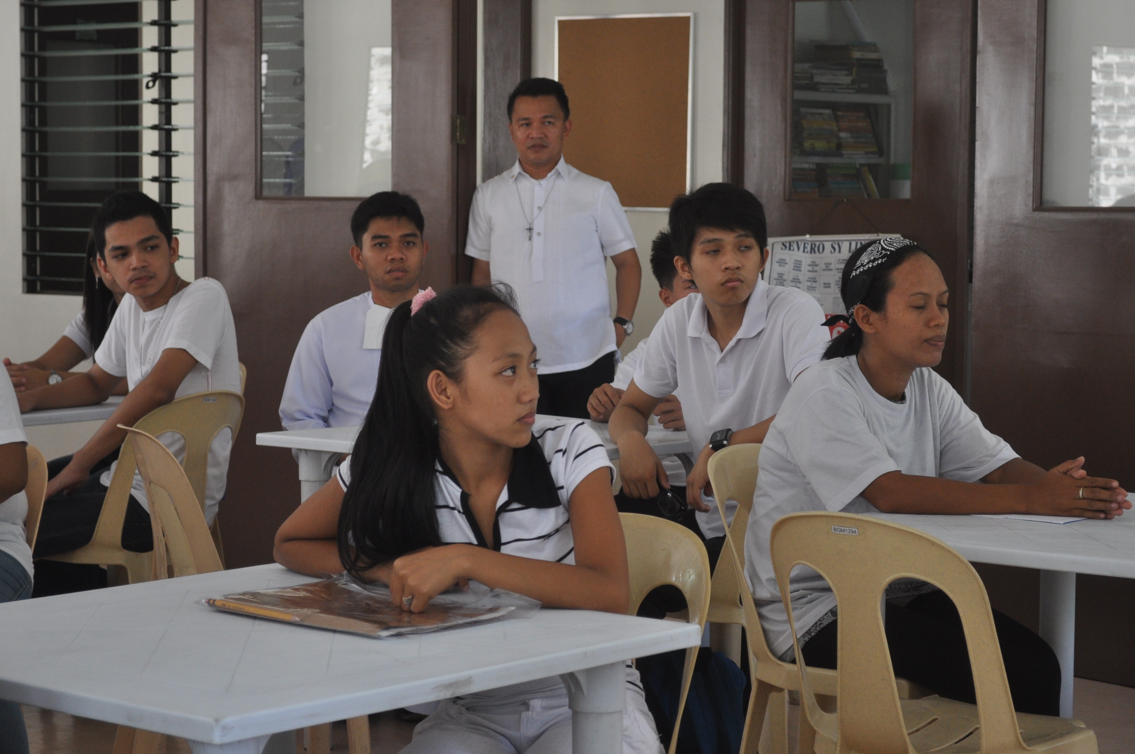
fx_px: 2614
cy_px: 369
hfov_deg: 24.5
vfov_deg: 16.4
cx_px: 552
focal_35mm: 83
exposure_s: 1/60
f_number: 5.3
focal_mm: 48
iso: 640
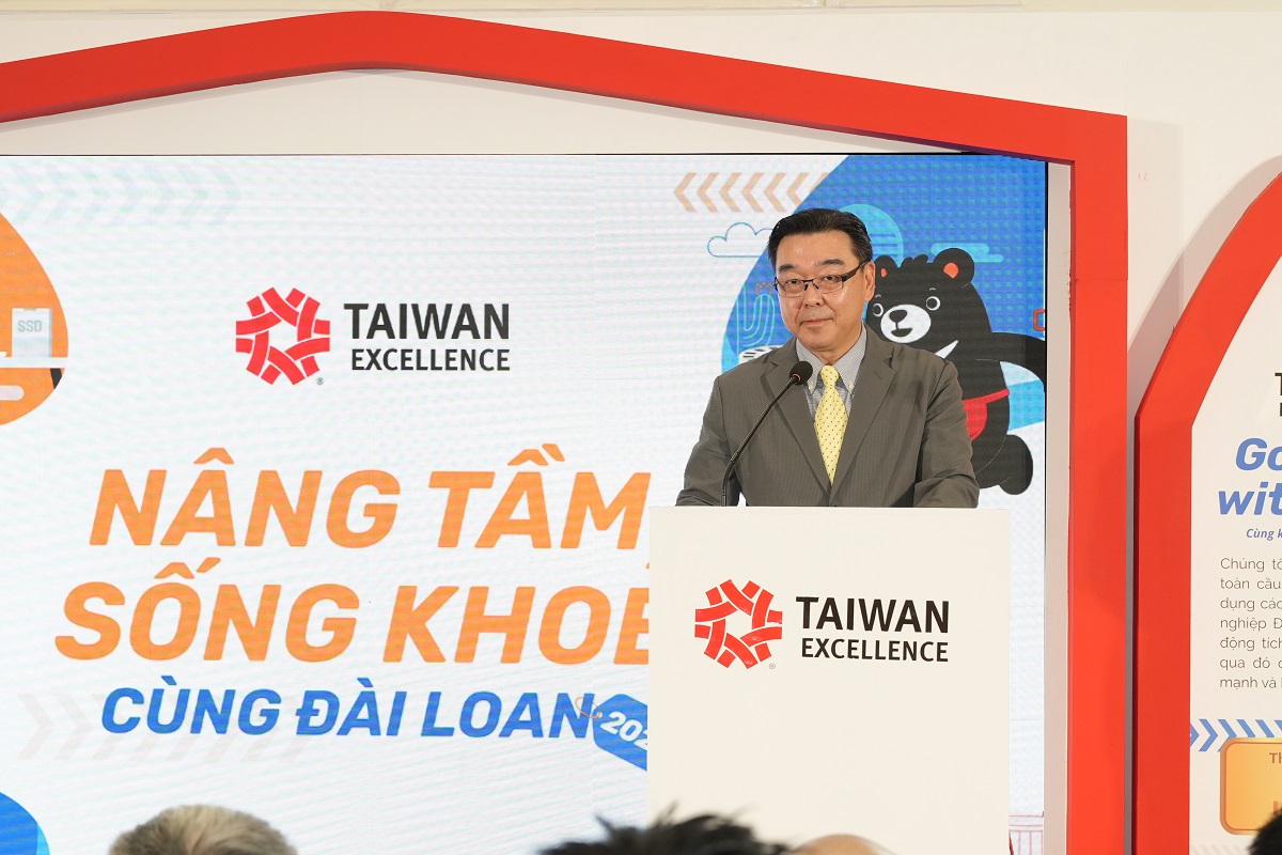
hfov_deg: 29.2
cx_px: 641
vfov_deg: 19.7
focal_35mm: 69
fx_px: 2457
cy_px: 428
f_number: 5
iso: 1000
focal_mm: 46.5
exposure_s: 1/160
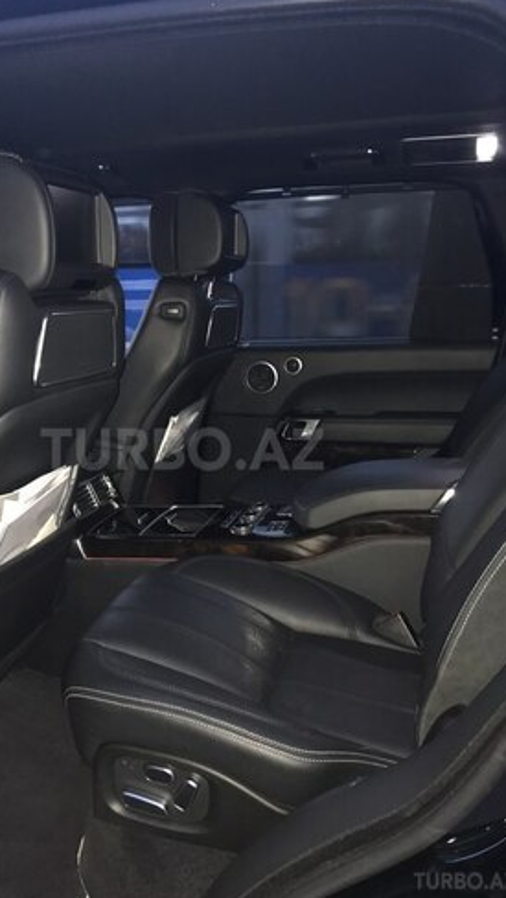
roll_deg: +1.4
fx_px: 738
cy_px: 449
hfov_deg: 37.5
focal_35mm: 31
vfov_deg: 62.6
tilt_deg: -12.2
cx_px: 182
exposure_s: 1/17
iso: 125
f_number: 1.8
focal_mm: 3.99
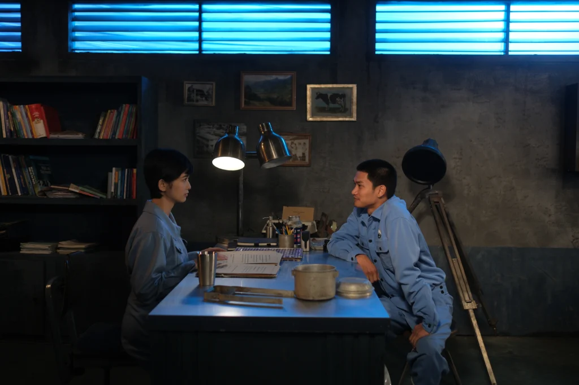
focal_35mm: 35
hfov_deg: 54.4
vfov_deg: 37.8
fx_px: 563
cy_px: 192
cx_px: 290
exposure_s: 1/160
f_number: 1.8
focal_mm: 23
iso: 800
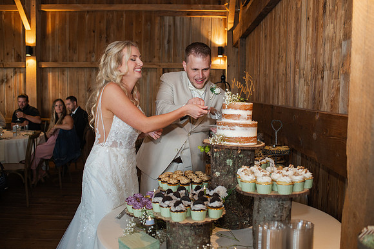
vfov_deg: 36.8
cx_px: 187
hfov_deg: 53.2
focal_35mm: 36
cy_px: 124
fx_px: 374
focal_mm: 35
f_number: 3.2
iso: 1000
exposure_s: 1/200
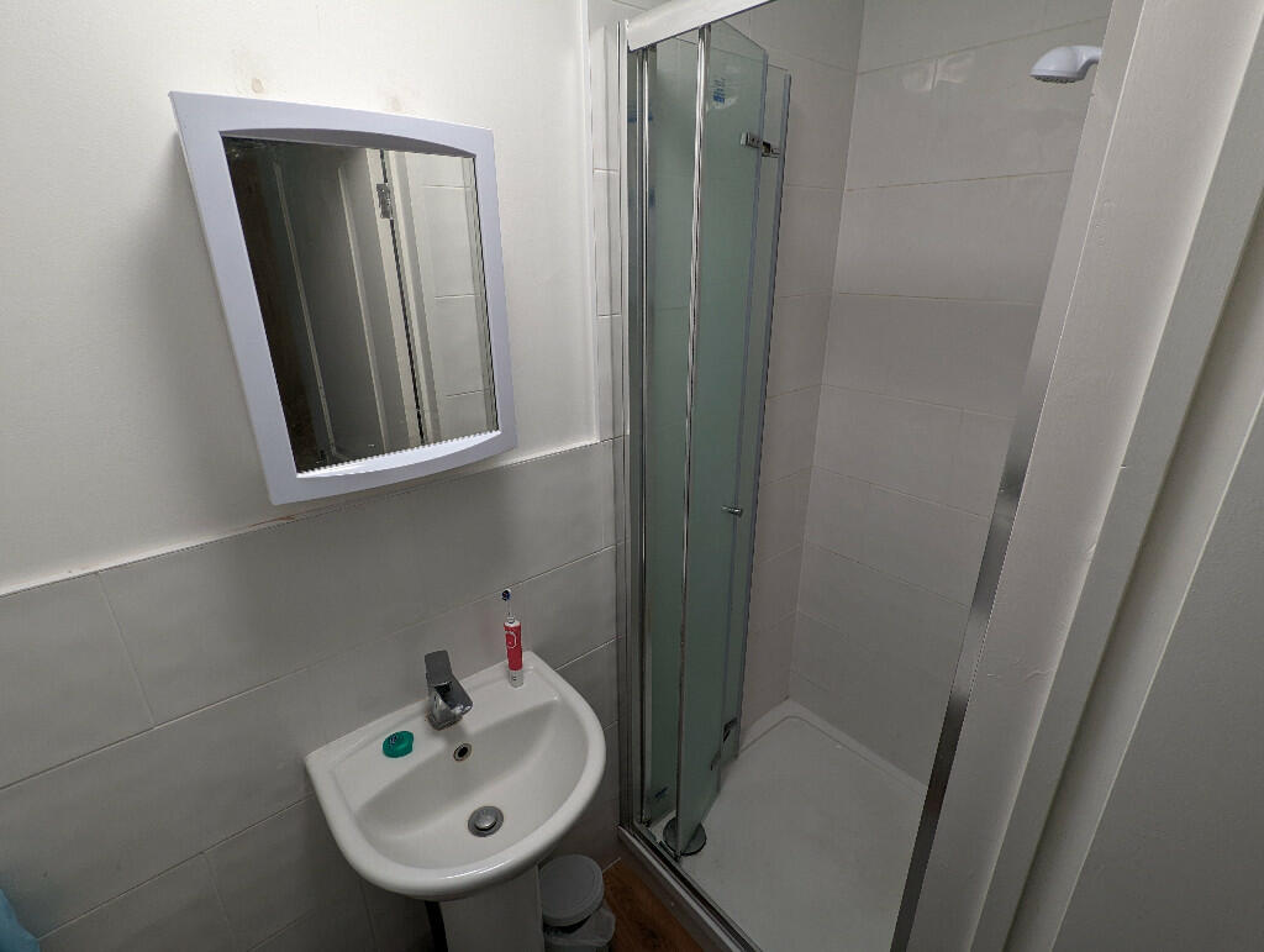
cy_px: 476
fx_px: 585
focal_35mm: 16
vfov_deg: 78.2
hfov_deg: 94.4
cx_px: 632
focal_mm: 2.35
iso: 67
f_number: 2.2
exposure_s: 1/33.3
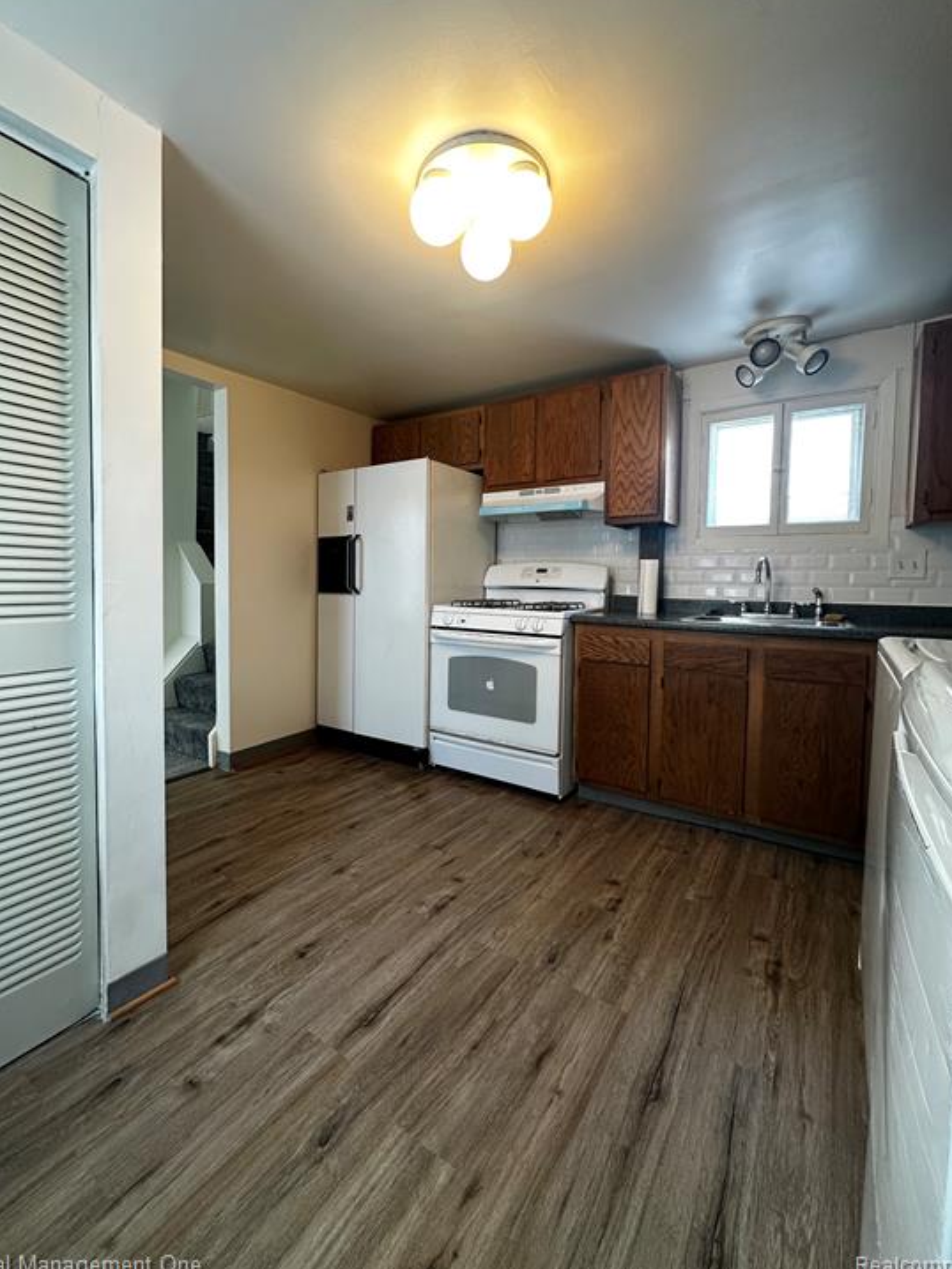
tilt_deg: -1.8
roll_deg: -1.6
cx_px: 451
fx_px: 550
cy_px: 602
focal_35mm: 15
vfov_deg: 98.1
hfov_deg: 81.7
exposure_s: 1/60
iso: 160
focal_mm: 2.22
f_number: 2.2
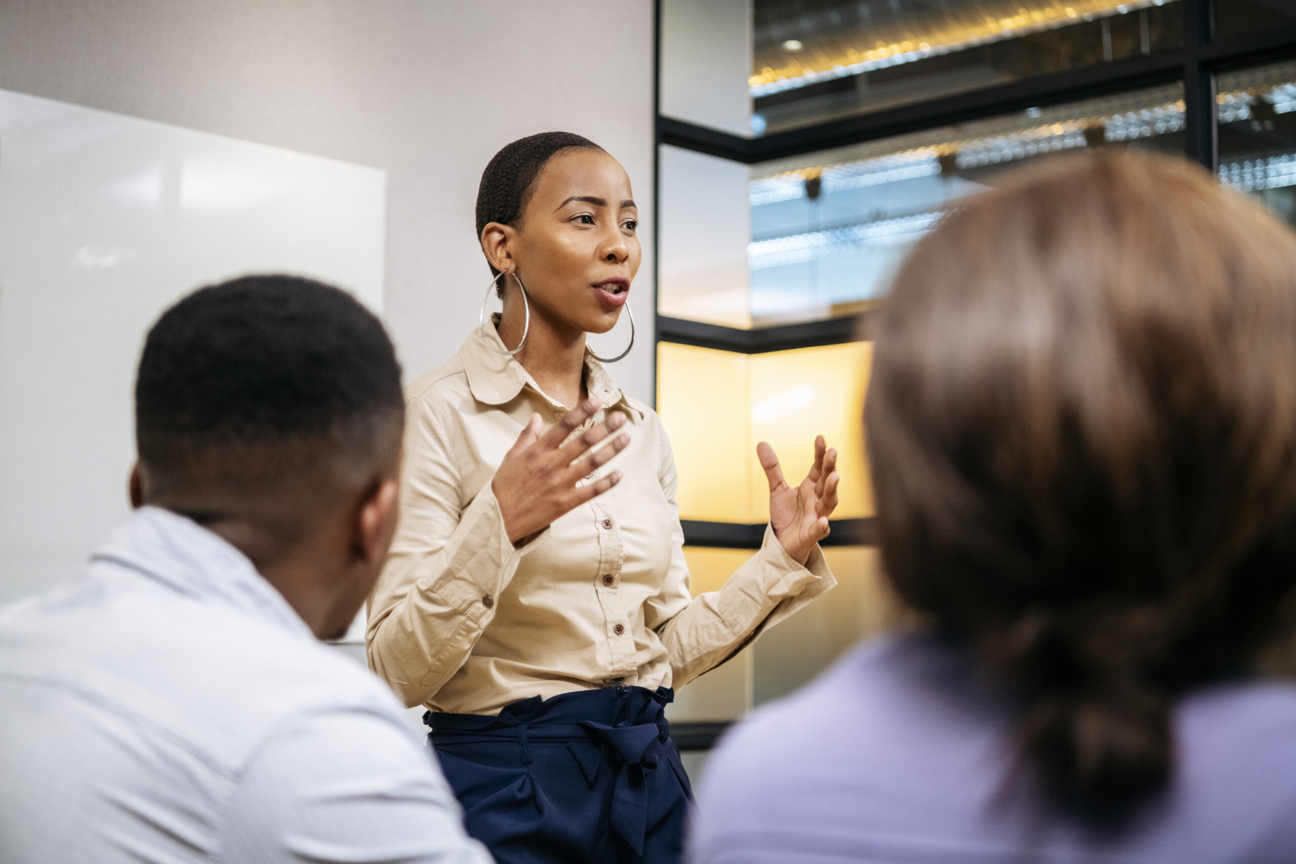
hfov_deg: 34.5
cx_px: 648
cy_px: 432
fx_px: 2088
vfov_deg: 23.4
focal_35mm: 58
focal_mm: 58
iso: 1600
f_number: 2.8
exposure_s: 1/60
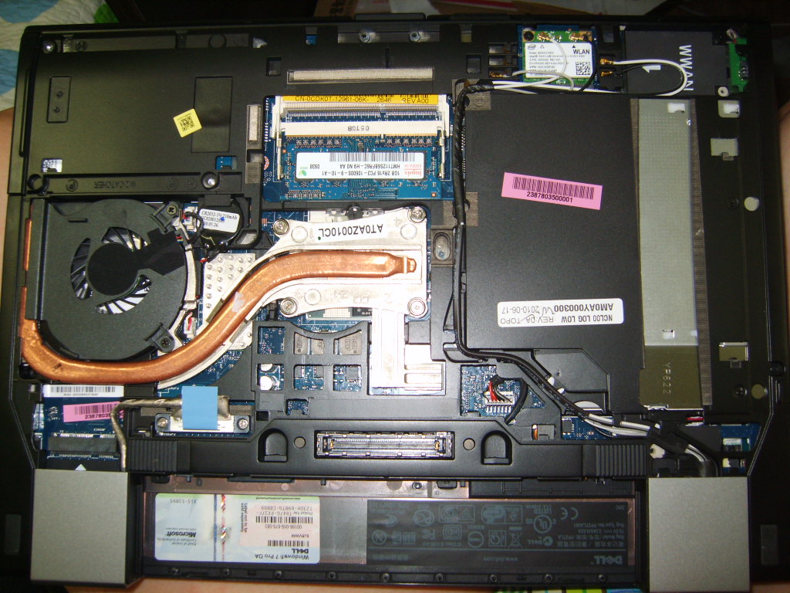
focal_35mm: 35
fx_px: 799
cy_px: 296
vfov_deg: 40.7
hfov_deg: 52.6
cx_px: 395
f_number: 2.8
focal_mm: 7.4
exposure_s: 1/30
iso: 100
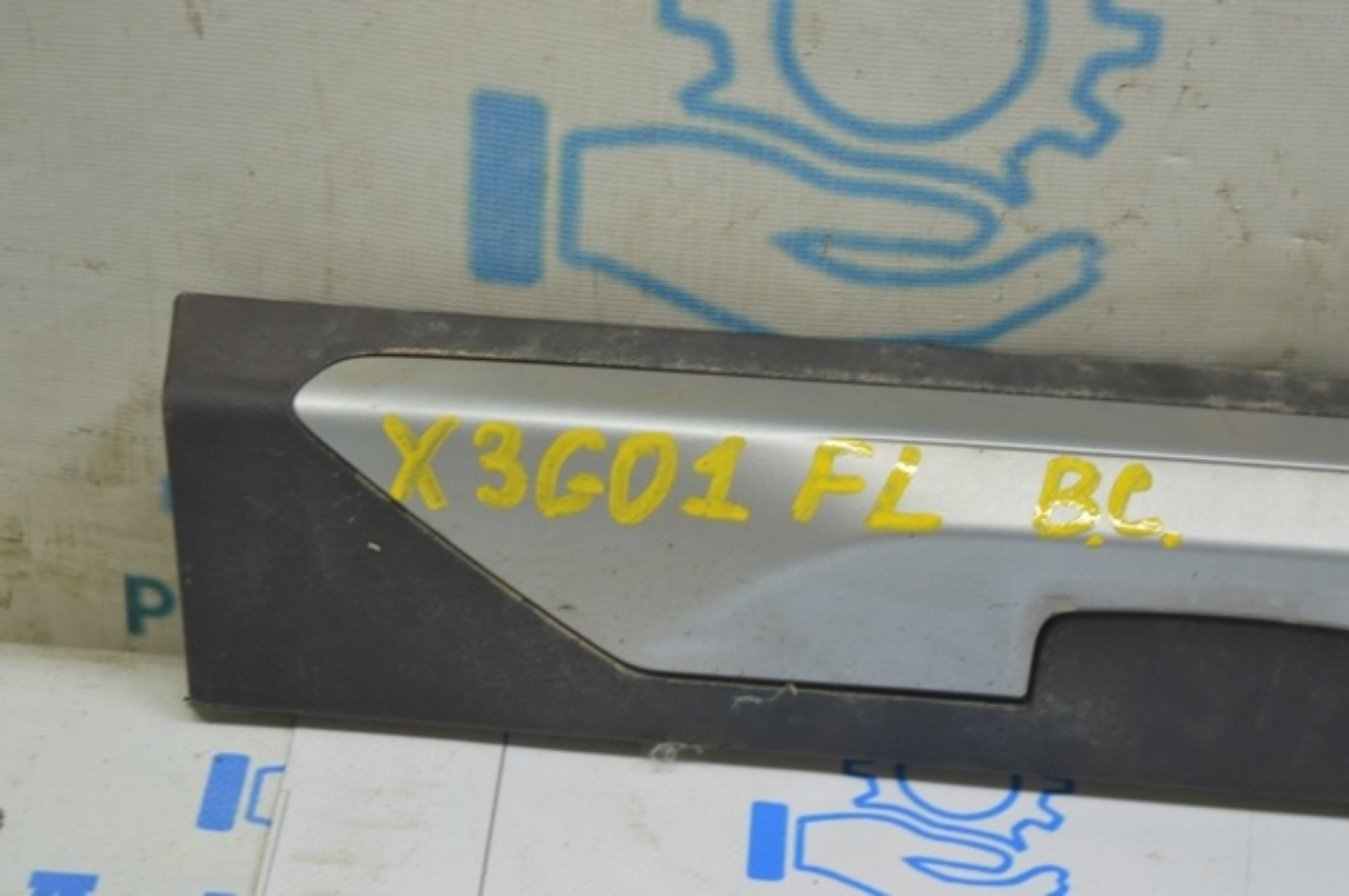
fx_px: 3088
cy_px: 448
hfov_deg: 24.6
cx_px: 674
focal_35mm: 82
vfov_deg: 16.5
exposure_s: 1/20
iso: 400
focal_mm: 55
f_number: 5.6
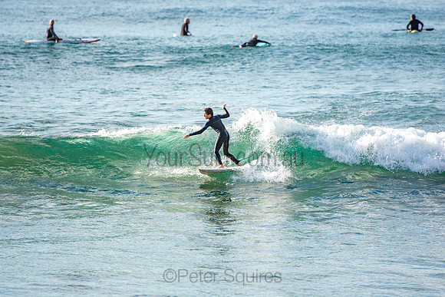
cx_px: 222
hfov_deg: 6.9
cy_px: 148
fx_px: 3709
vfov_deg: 4.6
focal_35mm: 300
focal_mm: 200
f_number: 3.2
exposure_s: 1/1600
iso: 100
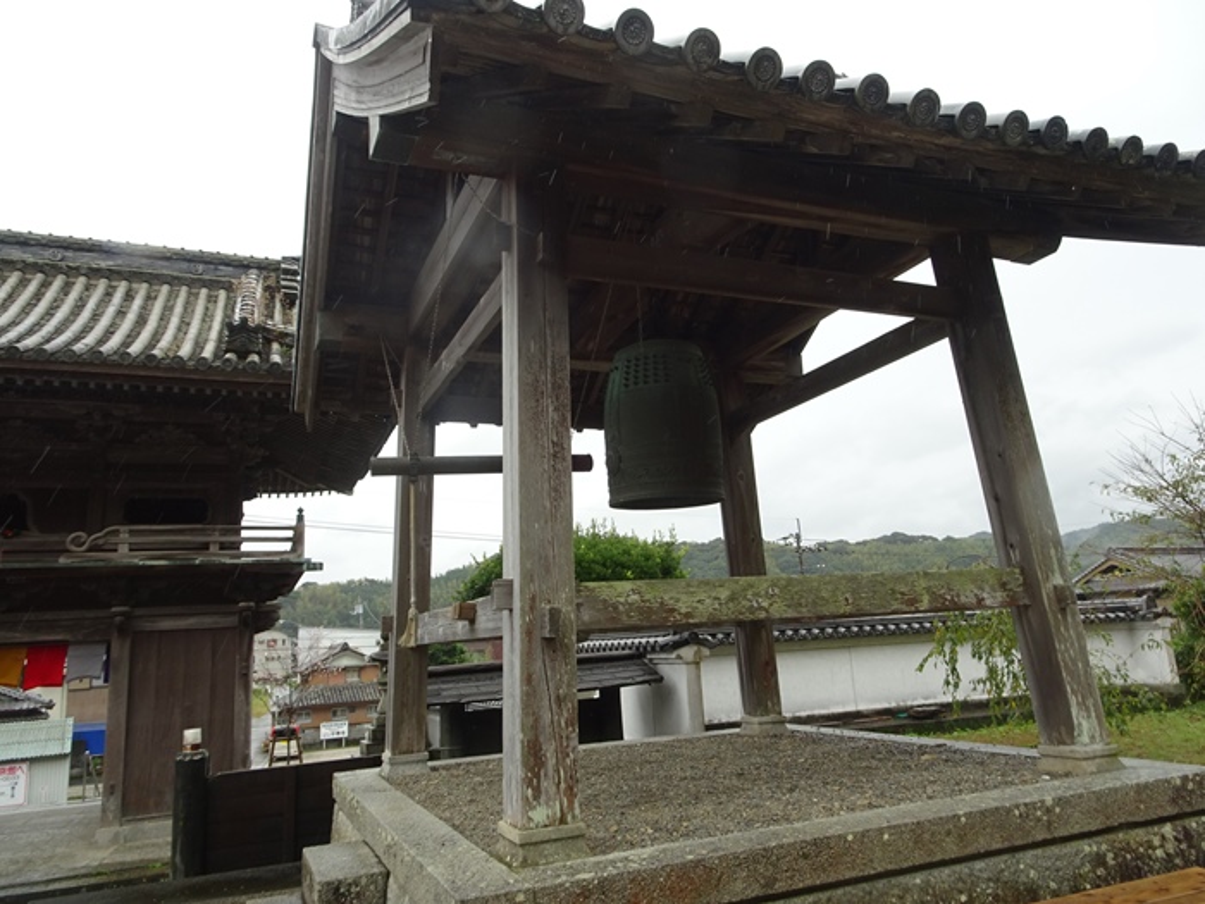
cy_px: 452
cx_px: 602
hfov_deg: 71.6
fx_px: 835
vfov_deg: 56.8
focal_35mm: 24
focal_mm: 4.1
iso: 80
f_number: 3.5
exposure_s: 1/160
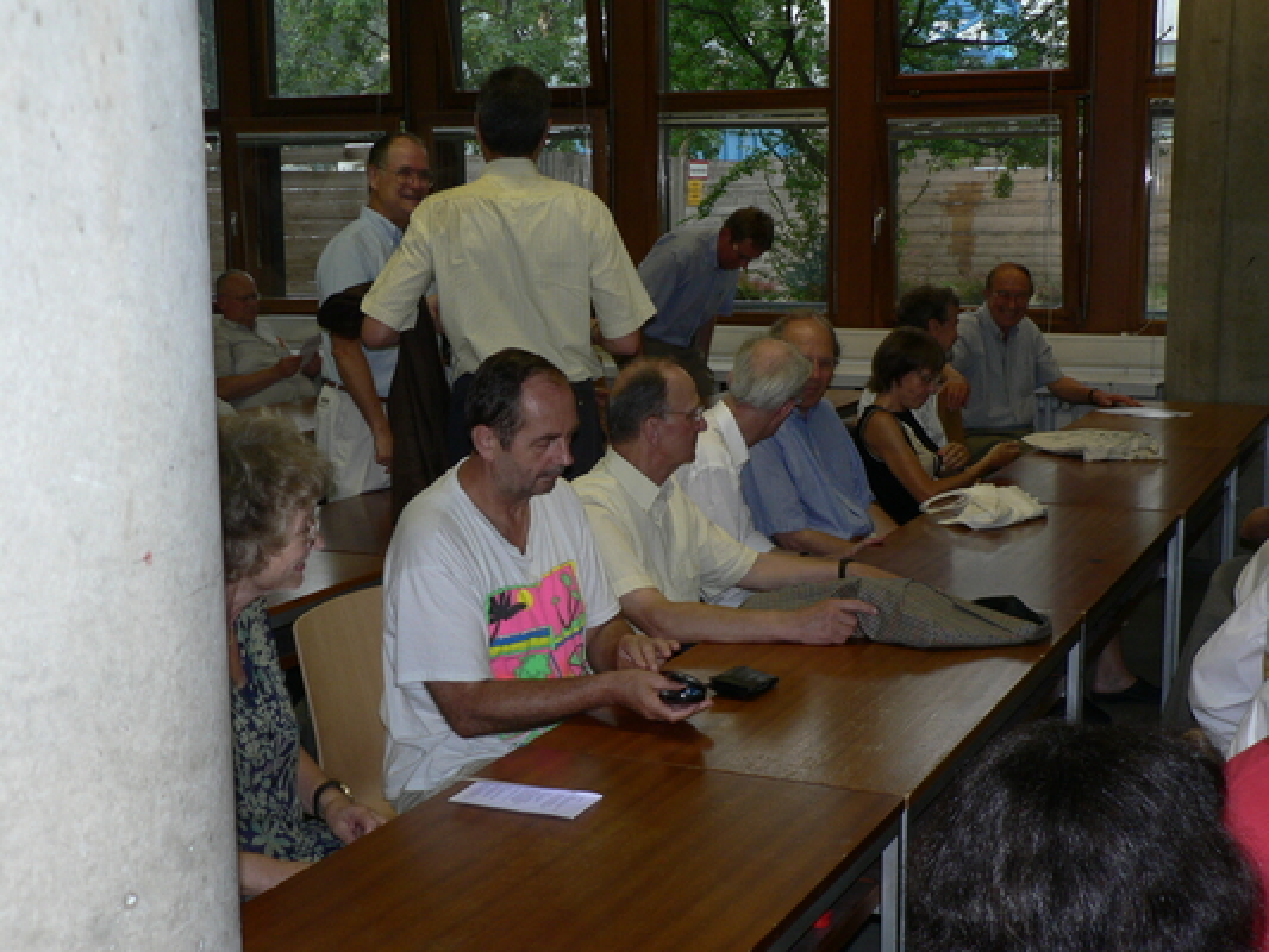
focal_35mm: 51
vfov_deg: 28.6
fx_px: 1870
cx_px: 634
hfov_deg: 37.5
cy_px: 476
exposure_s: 1/60
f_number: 2.8
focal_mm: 8.4
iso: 150
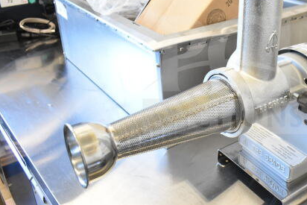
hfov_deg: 46.9
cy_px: 75
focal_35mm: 40
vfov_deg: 33.2
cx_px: 226
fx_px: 341
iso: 1600
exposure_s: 1/80
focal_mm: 18
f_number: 4.5
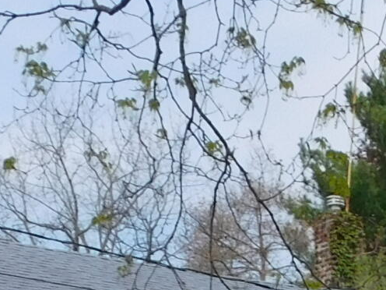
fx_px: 1550
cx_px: 377
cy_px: 604
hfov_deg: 14.0
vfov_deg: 9.8
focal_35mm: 139
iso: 125
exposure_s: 1/500
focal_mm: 4
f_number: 6
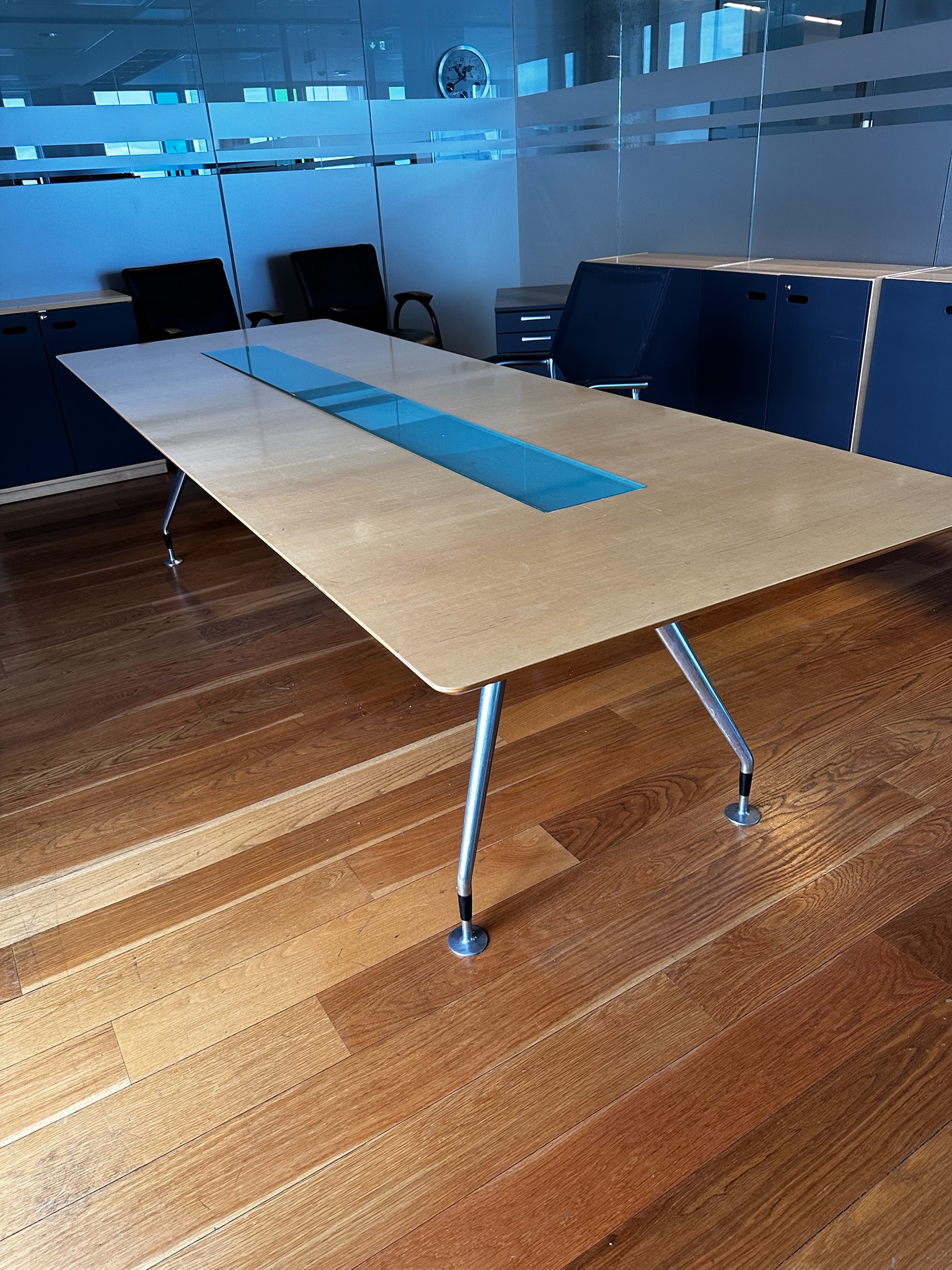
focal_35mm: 24
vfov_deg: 71.6
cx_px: 476
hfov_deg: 56.8
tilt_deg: -26.8
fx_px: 880
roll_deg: +3.2
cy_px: 635
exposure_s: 1/115
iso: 250
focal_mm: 6.86
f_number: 1.78
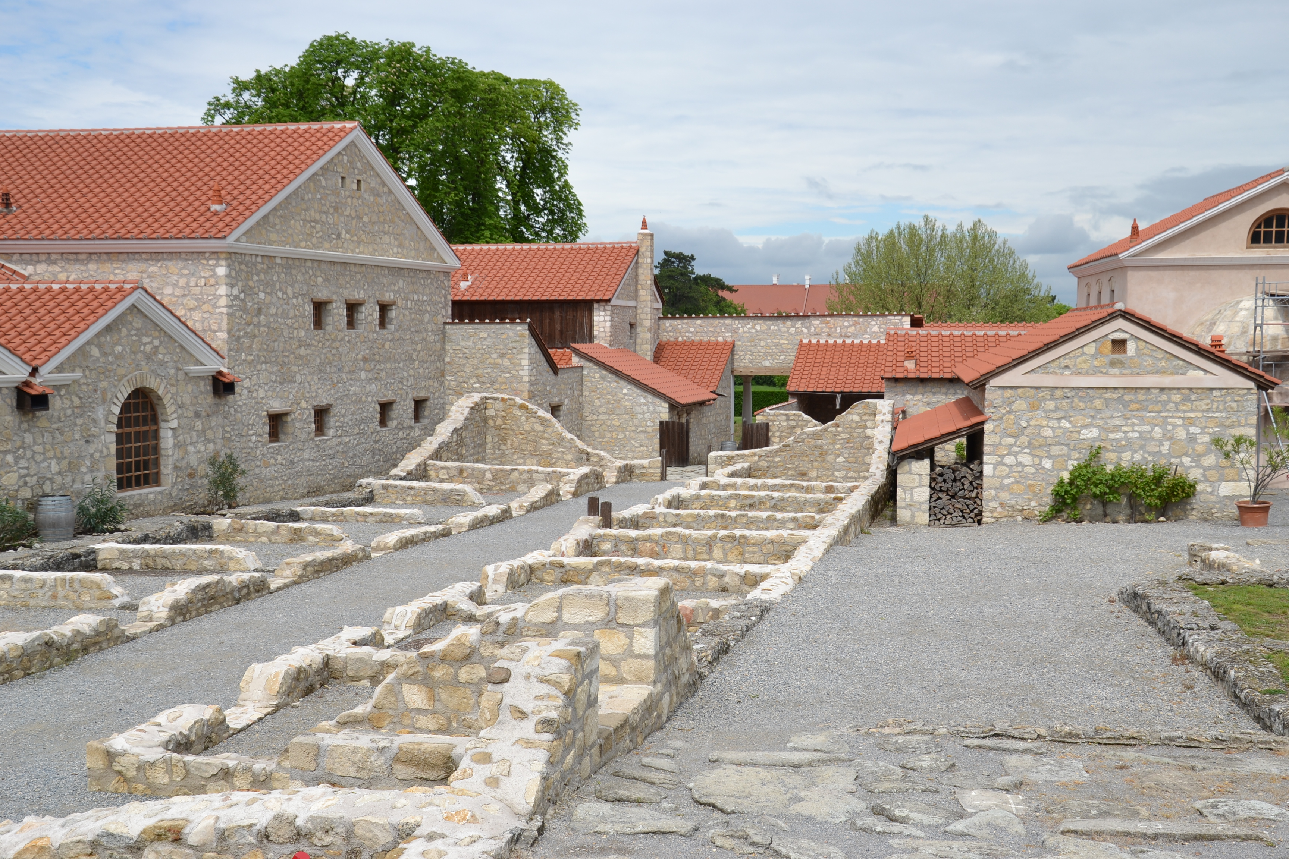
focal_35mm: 45
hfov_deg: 43.6
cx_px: 644
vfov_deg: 29.9
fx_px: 1611
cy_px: 430
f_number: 9
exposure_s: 1/320
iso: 100
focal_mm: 30
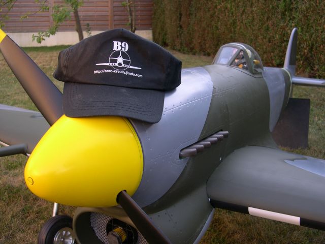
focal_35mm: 38
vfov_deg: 37.7
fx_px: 357
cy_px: 122
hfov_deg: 49.0
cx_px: 162
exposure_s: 1/73
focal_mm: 8
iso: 100
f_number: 2.8
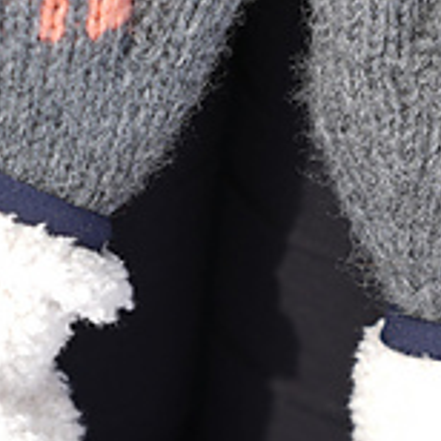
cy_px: -39
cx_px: 284
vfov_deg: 4.1
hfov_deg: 4.1
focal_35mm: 427
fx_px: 6155
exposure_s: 1/320
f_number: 4
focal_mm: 121
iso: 80
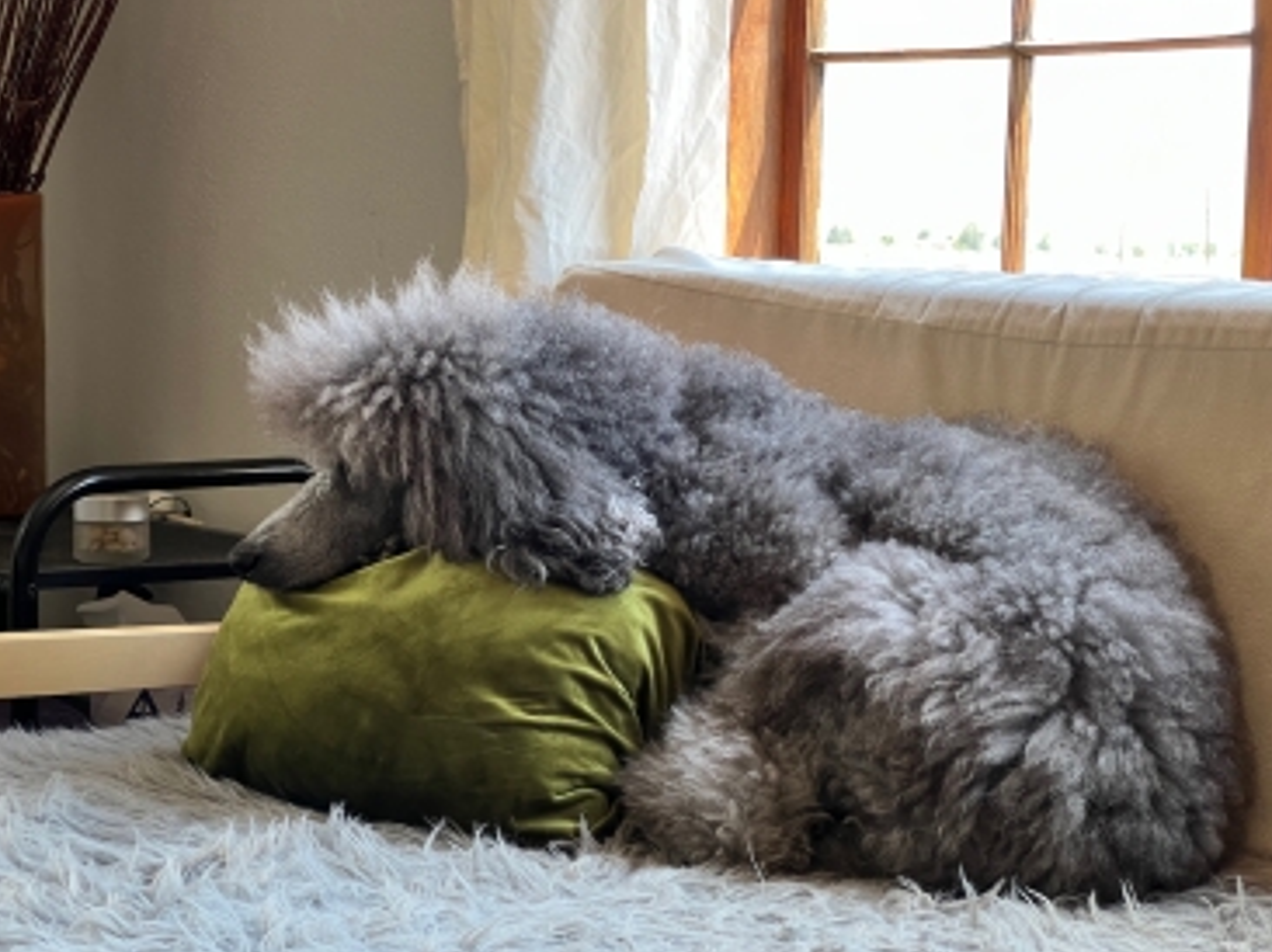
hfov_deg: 24.7
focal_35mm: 79
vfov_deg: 18.6
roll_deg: -2.9
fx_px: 2901
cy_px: 481
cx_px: 624
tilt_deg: -3.6
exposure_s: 1/99
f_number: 2.8
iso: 125
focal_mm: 9
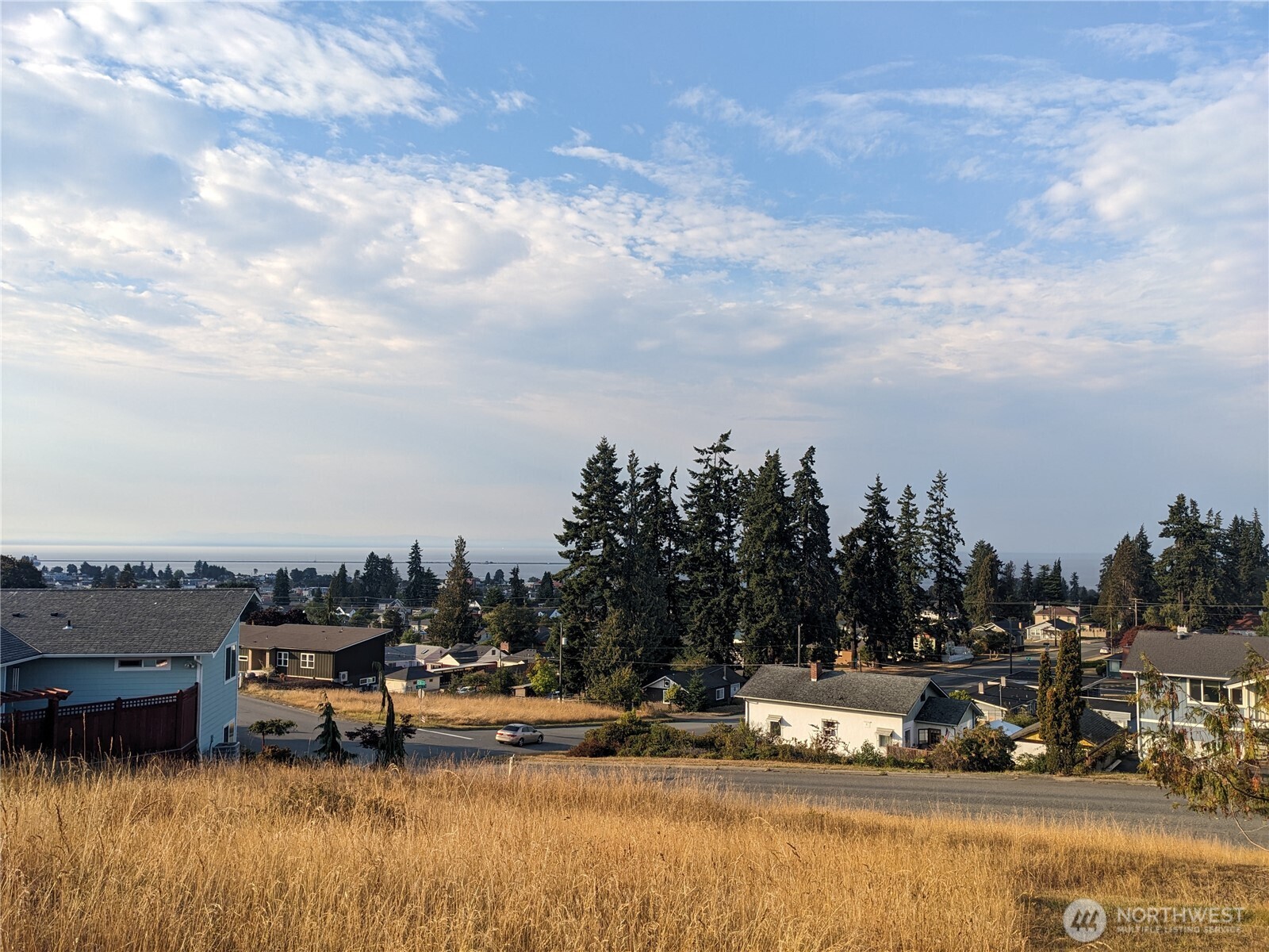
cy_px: 476
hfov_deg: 65.3
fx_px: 990
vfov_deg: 51.4
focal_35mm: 27
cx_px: 634
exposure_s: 1/1949
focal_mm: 4.38
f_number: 1.73
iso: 59
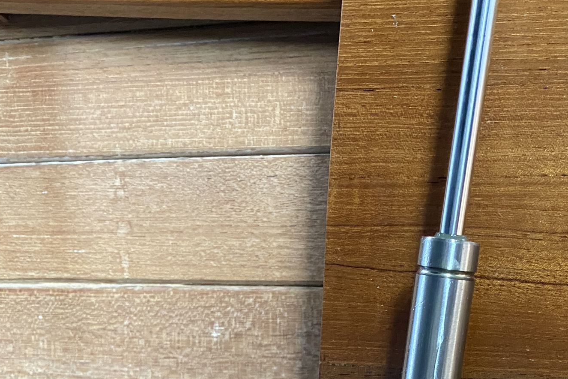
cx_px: 399
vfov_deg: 25.0
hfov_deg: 38.2
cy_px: 396
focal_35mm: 51
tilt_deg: -16.7
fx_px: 805
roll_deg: +1.9
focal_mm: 4.25
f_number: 1.8
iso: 400
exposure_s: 1/60
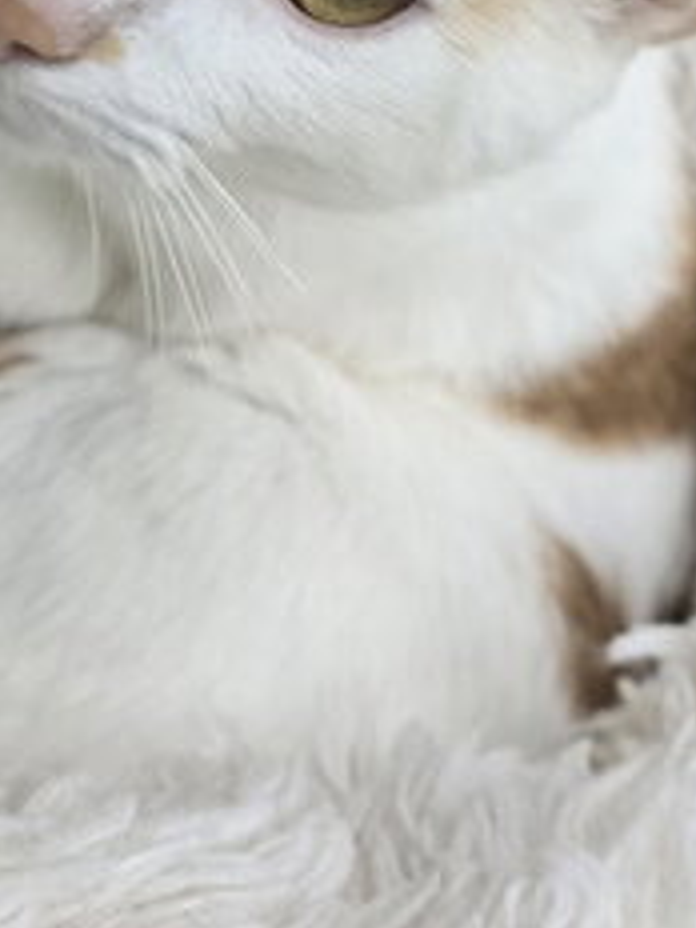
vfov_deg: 29.0
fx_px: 1769
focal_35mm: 66
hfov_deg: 22.2
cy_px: 254
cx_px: 288
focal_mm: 6.3
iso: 160
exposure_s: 1/120
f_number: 1.7
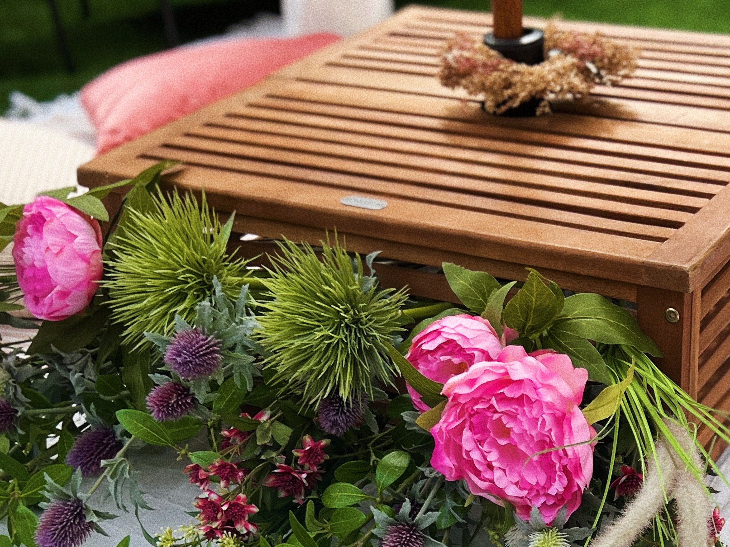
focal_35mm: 65
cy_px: 609
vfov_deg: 21.4
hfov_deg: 29.5
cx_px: 525
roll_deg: +4.4
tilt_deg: -35.9
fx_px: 1371
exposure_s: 1/2841
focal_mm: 5.7
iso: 50
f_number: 1.5
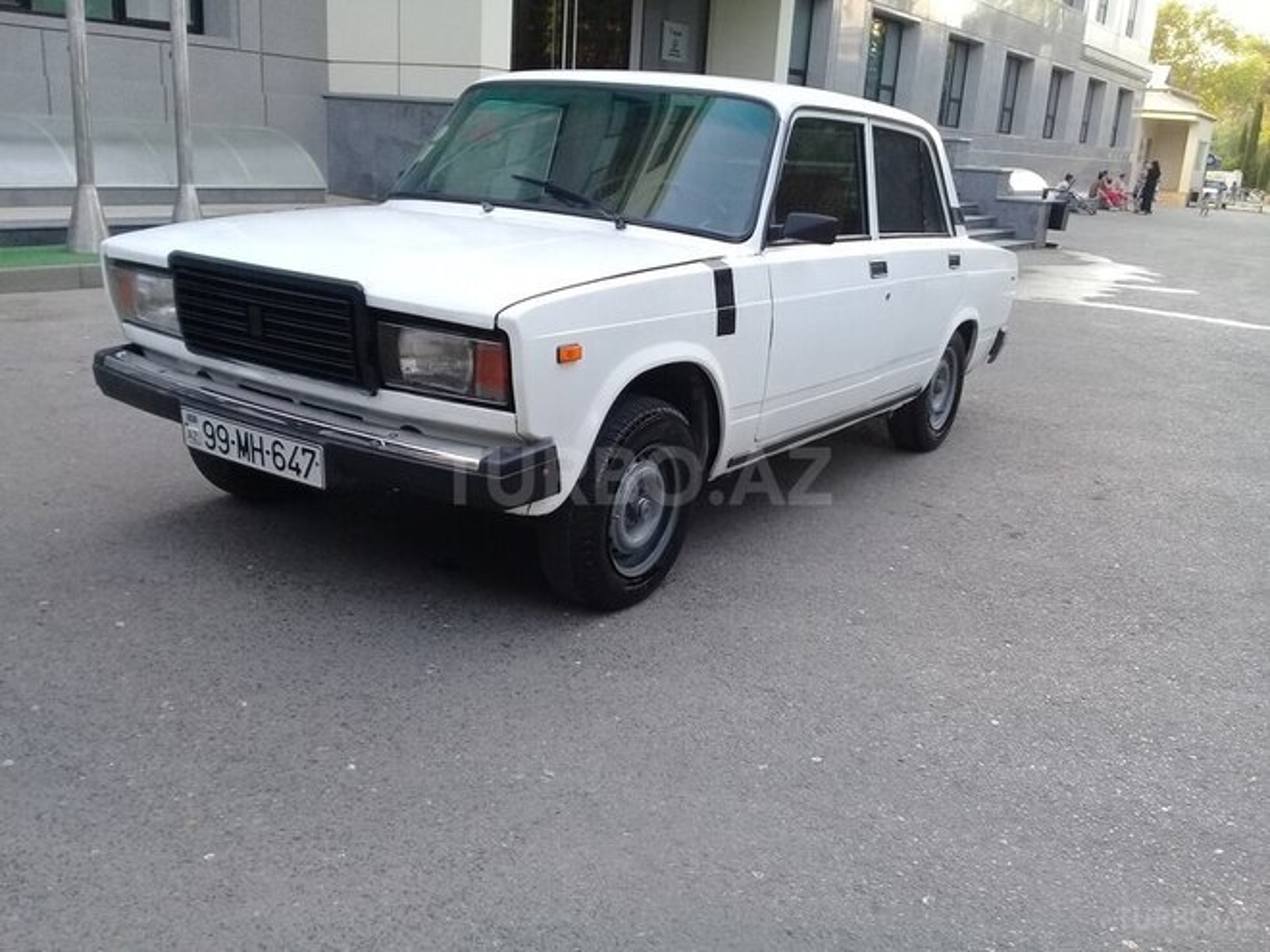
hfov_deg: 58.4
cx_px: 635
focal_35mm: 31
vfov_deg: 45.4
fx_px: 1137
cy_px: 476
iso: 80
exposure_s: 1/100
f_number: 2.2
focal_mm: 3.3
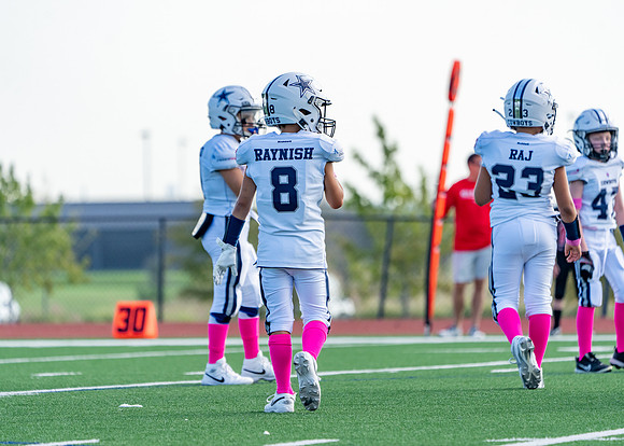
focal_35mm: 333
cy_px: 223
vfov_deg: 4.3
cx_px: 312
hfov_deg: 6.1
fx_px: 5904
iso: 500
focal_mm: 318
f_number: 5.6
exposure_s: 1/1250
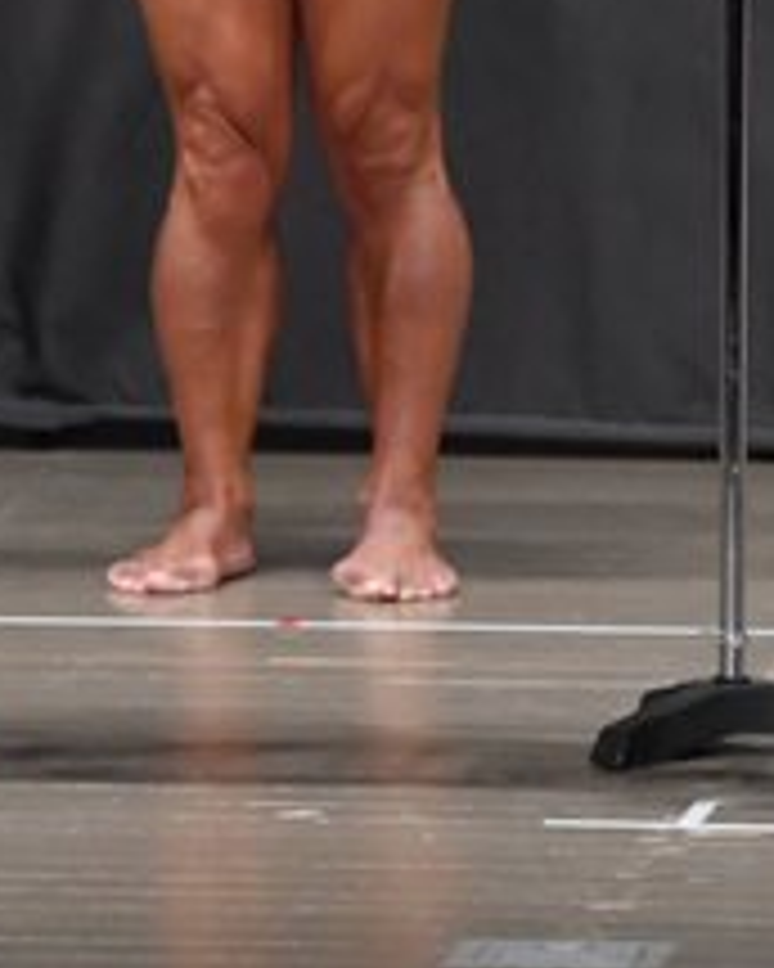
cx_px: 344
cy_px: -167
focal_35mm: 683
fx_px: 19557
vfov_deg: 2.8
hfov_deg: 2.3
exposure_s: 1/400
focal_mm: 135
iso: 5000
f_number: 5.6
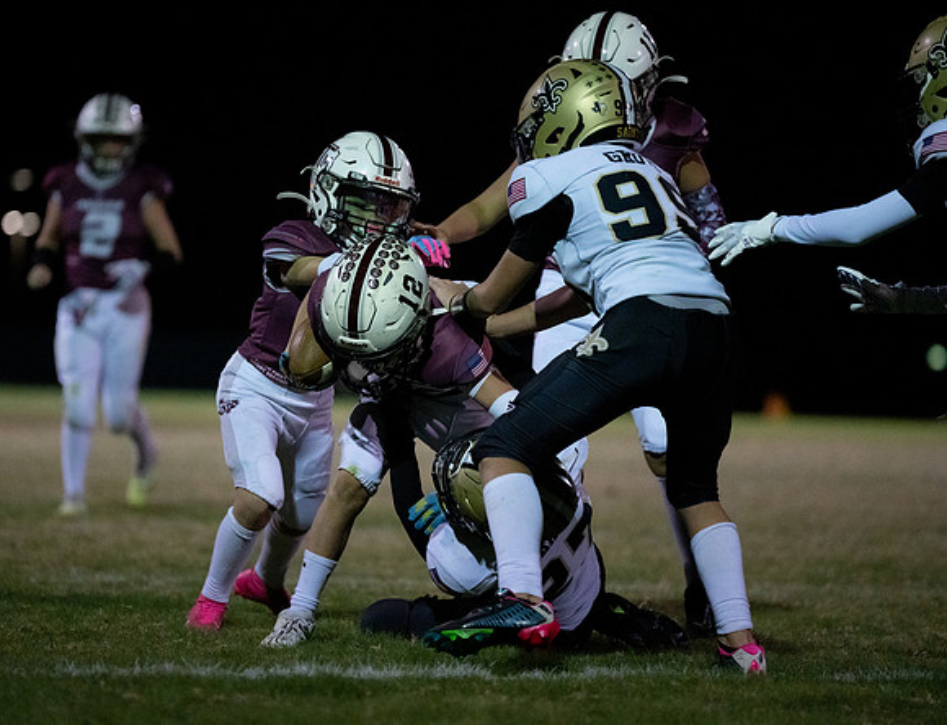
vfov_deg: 6.7
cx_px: 388
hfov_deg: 8.7
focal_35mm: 225
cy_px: 352
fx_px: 6209
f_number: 2.8
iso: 16000
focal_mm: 200
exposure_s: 1/1000
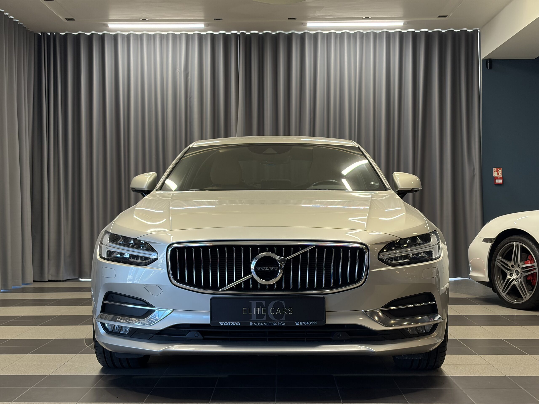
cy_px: 202
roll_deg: +0.4
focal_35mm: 52
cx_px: 270
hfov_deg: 36.8
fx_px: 810
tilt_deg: +0.8
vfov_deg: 28.0
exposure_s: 1/100
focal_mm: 5.96
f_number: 1.6
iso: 80
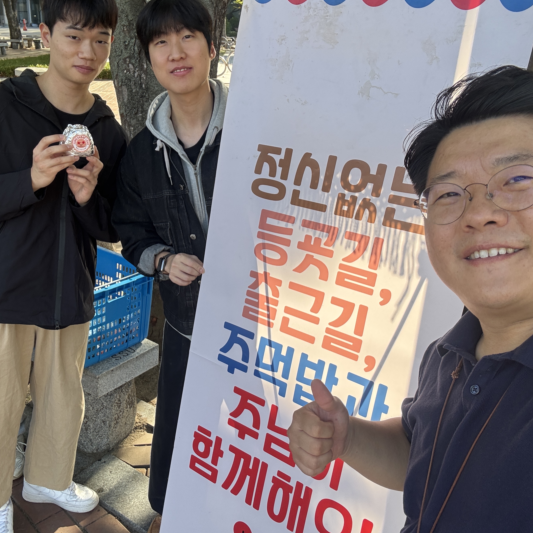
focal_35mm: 31
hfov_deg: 52.1
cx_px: 208
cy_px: 241
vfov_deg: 52.4
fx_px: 540
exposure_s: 1/187
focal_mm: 2.69
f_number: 1.9
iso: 25
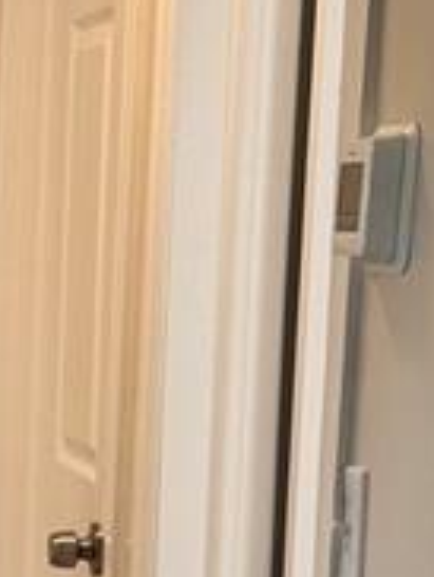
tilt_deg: -10.7
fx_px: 2635
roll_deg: -1.1
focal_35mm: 158
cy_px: 666
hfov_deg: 9.0
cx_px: -329
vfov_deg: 12.2
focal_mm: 6.76
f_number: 1.78
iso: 125
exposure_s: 1/120
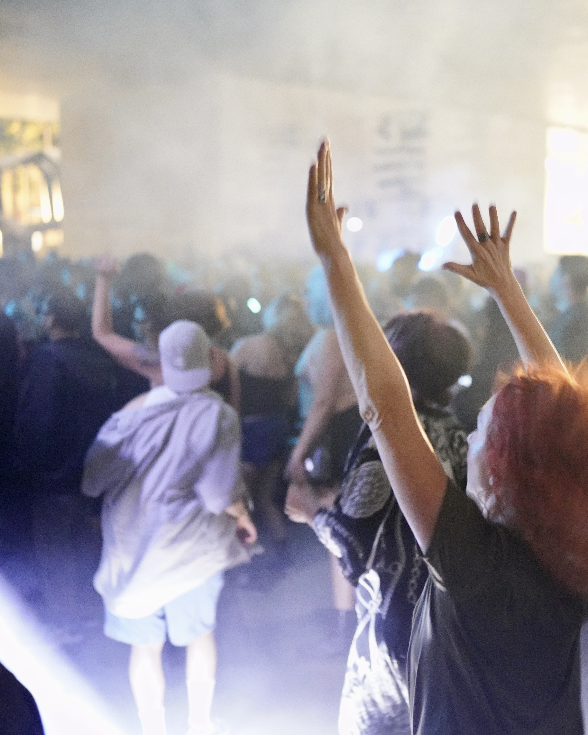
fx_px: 1088
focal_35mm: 50
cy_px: 373
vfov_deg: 37.3
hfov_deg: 29.7
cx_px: 451
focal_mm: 35
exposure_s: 1/40
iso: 12800
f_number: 1.4
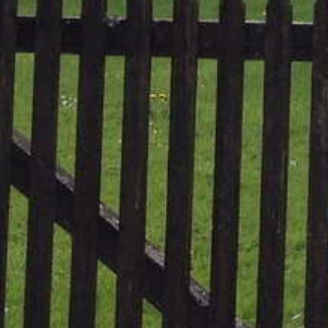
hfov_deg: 7.0
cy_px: -285
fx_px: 2423
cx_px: 936
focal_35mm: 226
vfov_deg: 7.5
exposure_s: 1/649
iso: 50
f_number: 2.4
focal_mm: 4.28
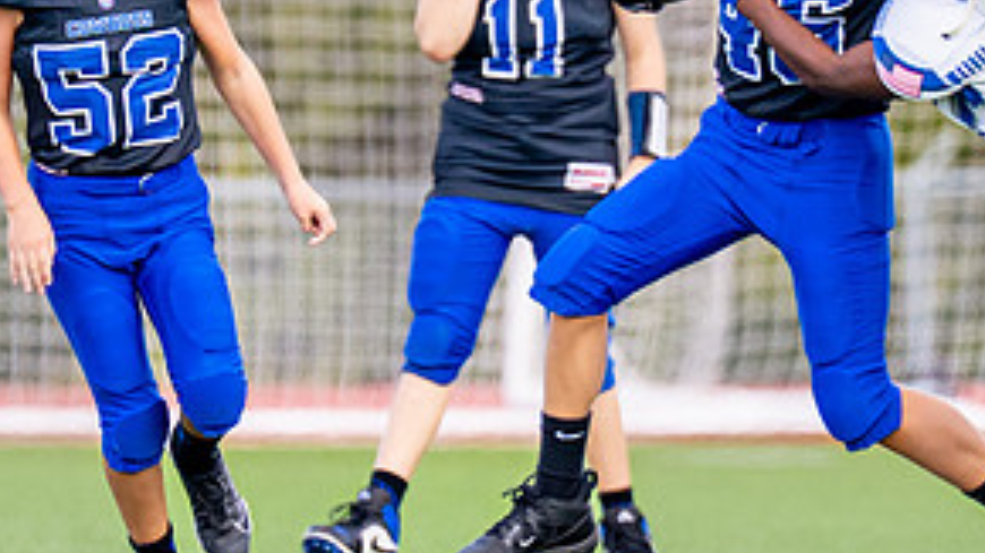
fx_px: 32328
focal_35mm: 1238
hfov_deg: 1.7
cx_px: 887
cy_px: 361
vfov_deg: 1.0
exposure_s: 1/2500
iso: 320
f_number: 2.8
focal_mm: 200
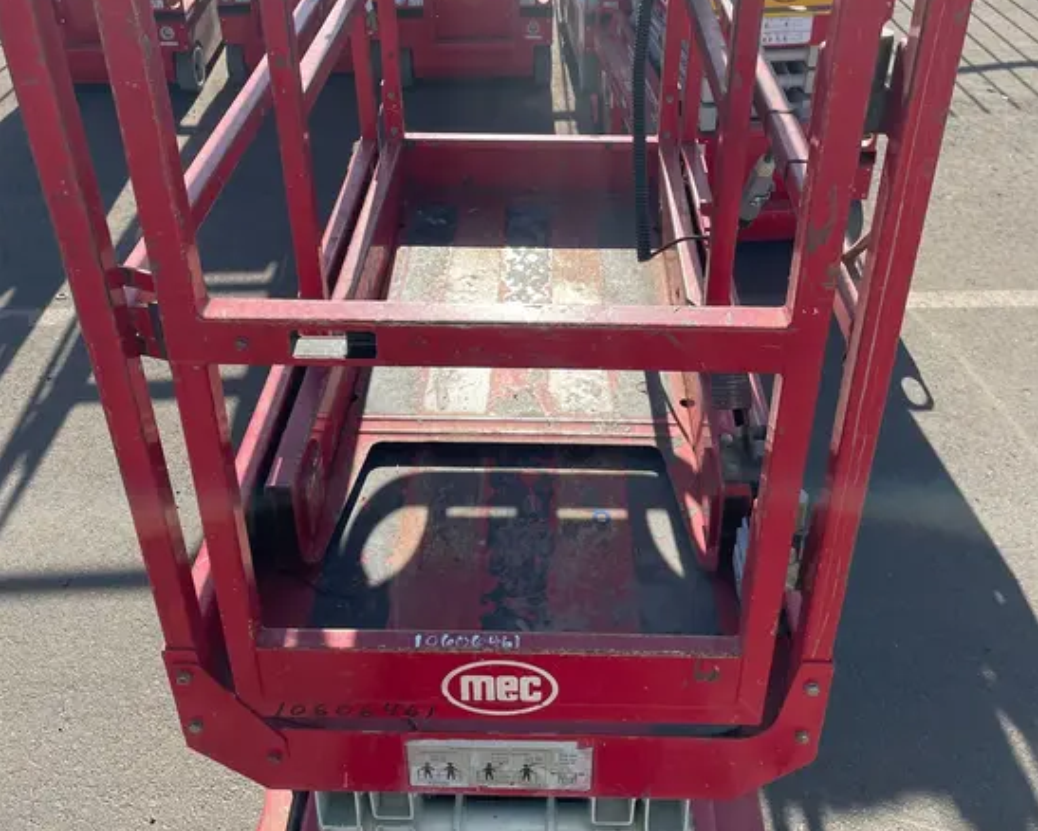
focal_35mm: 34
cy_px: 227
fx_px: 1045
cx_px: 520
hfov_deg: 52.8
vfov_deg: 42.3
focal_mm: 4.2
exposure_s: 1/2564
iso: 50
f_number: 1.6
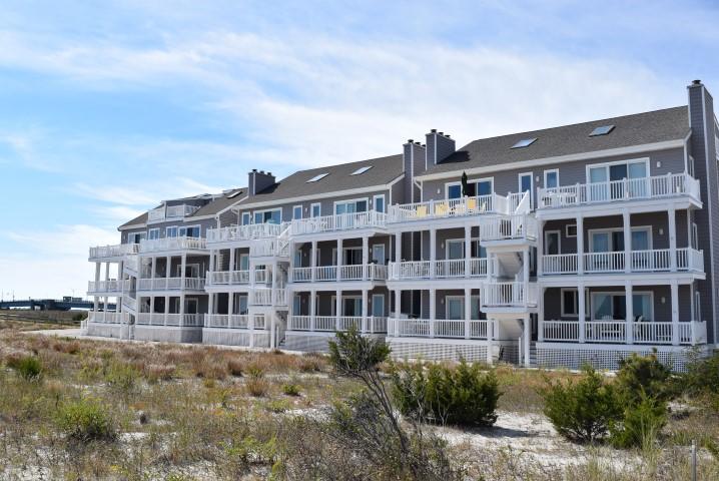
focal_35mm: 33
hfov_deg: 57.2
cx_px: 360
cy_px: 240
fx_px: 660
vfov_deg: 40.0
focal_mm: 22
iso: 200
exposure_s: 1/500
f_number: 10
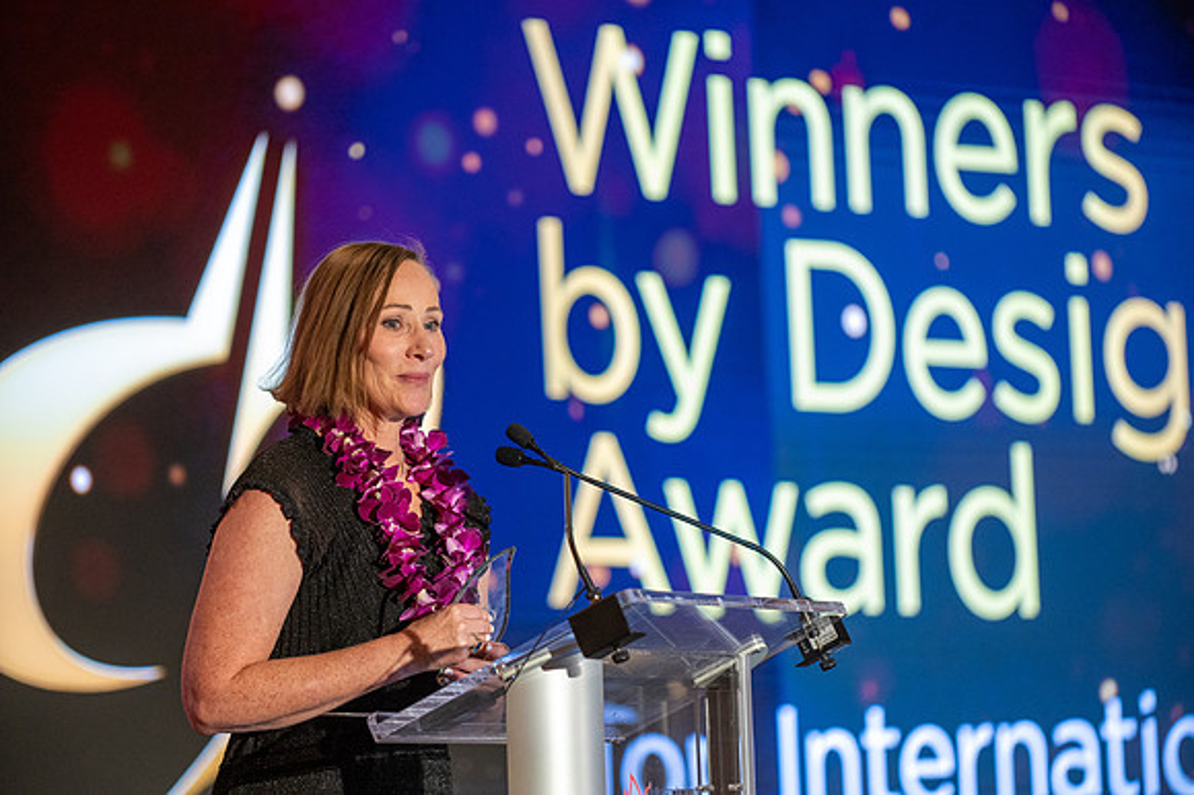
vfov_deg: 8.8
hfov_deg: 13.3
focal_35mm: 155
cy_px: 398
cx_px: 597
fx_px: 5138
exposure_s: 1/320
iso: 3200
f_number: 2.8
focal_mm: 155
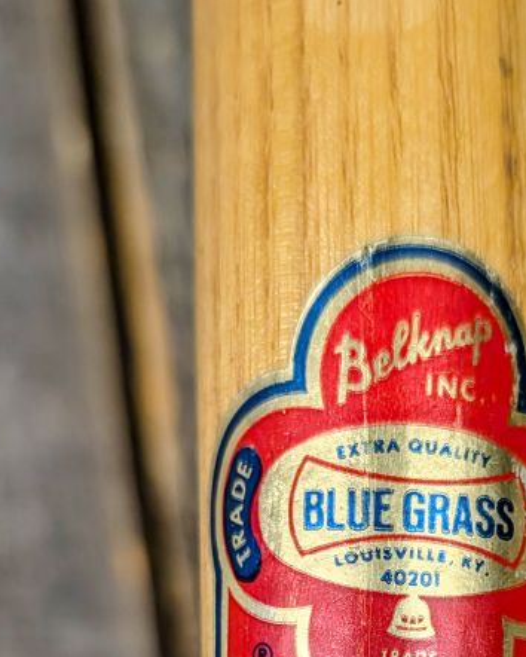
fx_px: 1342
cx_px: 394
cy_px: 725
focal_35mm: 69
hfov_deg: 22.0
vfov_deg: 25.5
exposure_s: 1/120
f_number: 1.68
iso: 42
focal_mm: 6.9
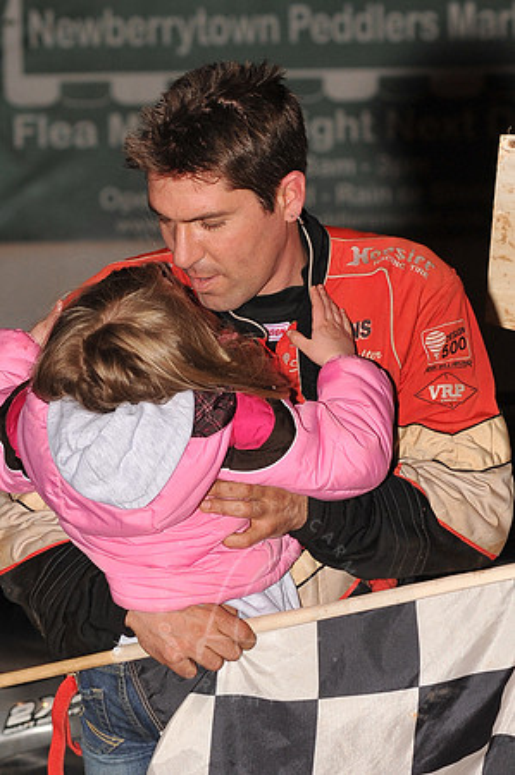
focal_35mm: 112
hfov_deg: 12.2
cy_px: 388
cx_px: 258
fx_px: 2409
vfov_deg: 18.3
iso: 640
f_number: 6.3
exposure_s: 1/320
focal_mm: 112
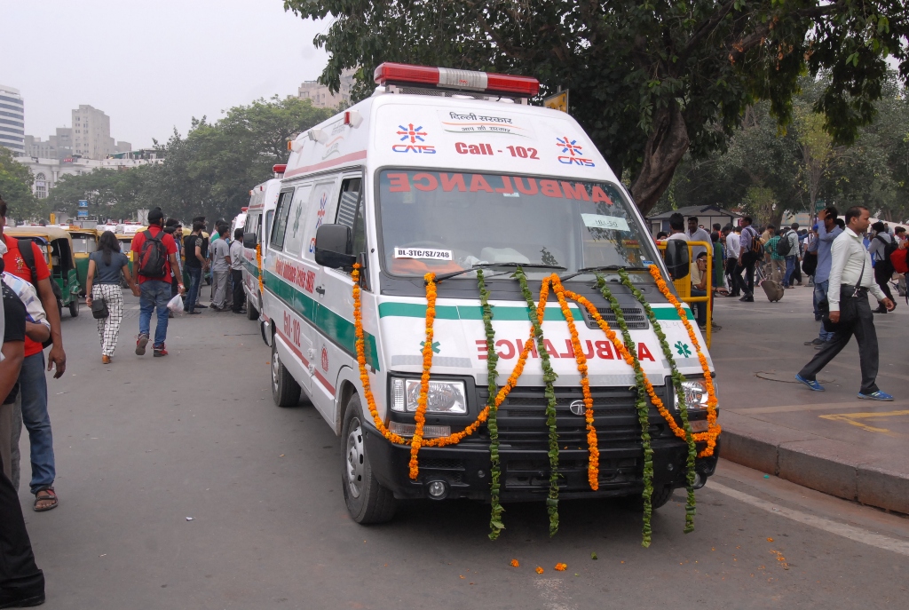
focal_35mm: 36
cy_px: 305
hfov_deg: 53.0
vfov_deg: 37.0
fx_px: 911
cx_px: 454
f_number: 8
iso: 400
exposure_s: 1/250
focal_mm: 24
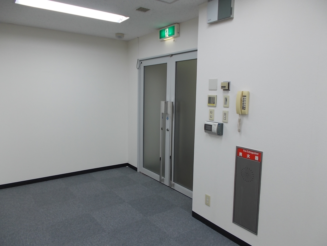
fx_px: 246
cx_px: 164
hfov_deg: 67.3
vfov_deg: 53.1
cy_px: 123
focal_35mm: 26
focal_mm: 4.6
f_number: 3.2
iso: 80
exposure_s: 1/30
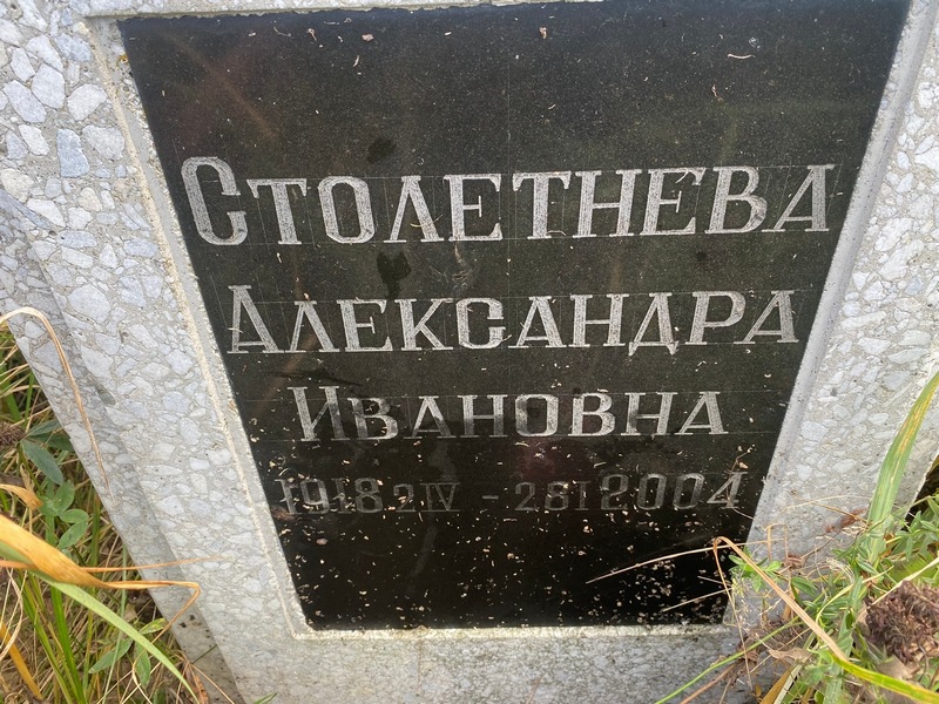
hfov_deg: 67.3
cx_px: 470
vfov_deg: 53.1
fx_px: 705
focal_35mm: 26
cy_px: 352
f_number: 1.8
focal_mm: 4.25
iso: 32
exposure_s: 1/122
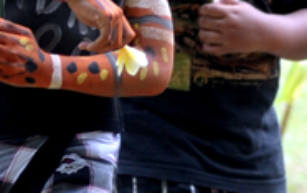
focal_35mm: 280
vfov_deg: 4.7
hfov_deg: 7.4
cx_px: 347
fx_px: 2347
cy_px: -6
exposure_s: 1/400
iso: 500
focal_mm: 80
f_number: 2.8
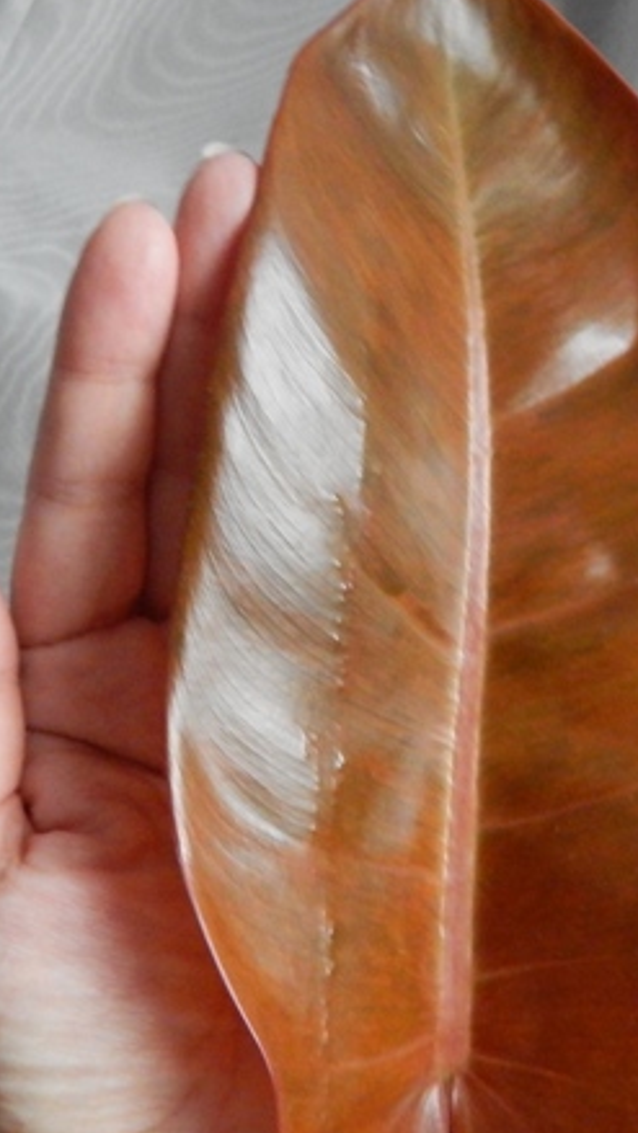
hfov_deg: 28.8
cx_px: 545
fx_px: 1203
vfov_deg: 50.5
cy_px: 577
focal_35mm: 40
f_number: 3
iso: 640
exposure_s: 1/8
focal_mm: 4
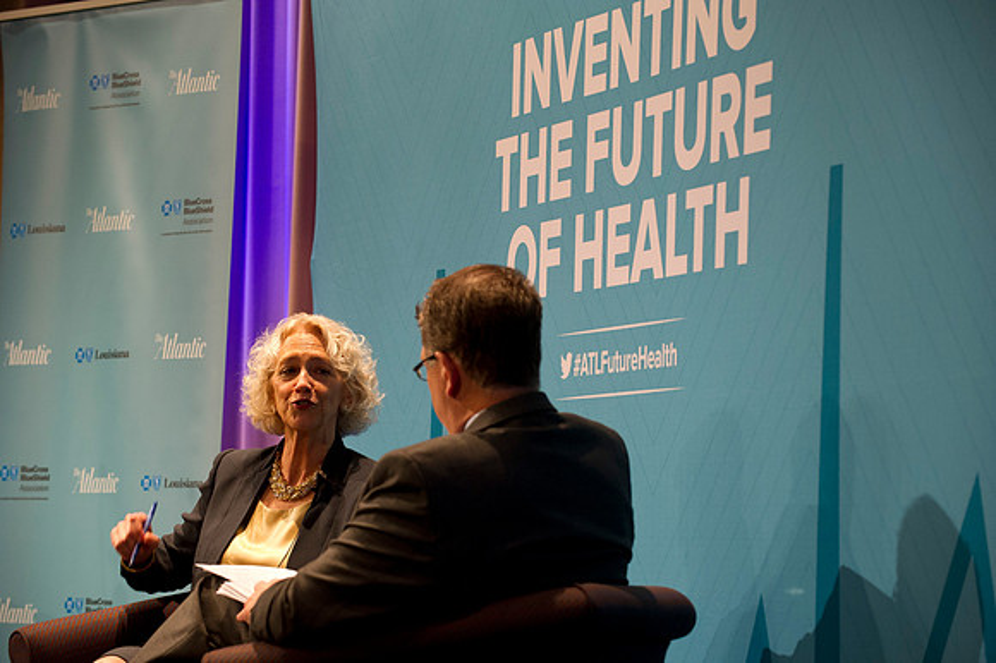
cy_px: 332
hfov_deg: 16.4
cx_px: 498
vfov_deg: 11.0
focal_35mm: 125
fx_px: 3456
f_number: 4
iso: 2500
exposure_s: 1/100
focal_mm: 125
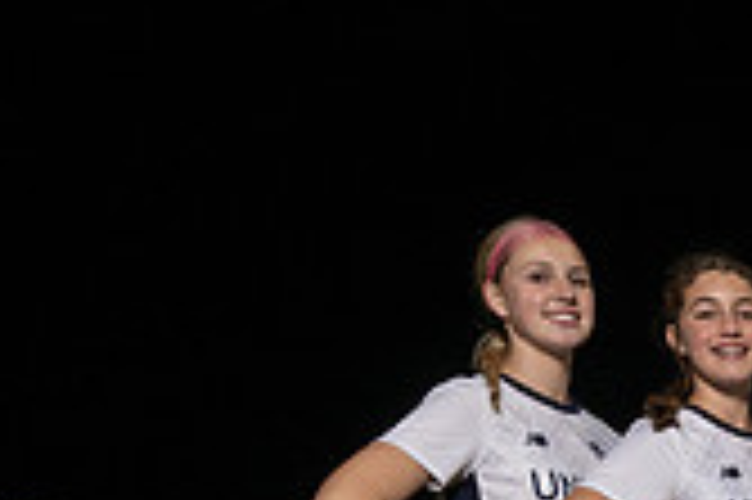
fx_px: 1962
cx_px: 1247
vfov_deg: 13.4
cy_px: 811
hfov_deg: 18.3
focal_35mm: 94
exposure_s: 1/80
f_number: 8
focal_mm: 24
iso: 320
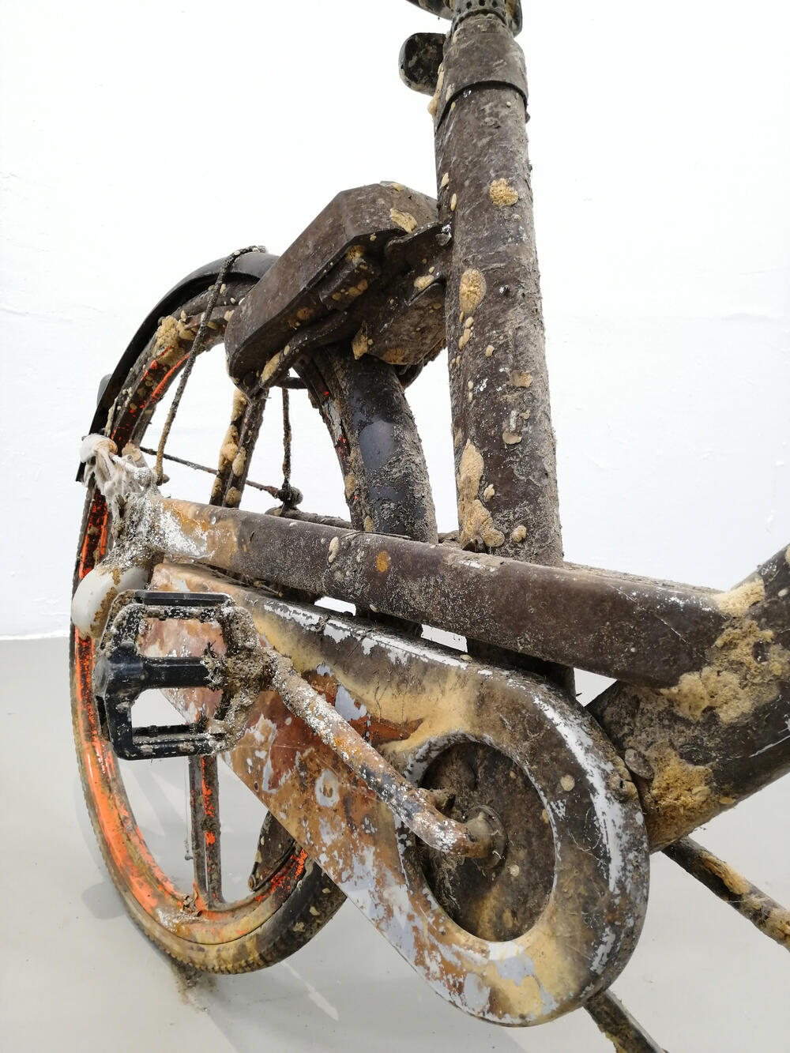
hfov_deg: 51.4
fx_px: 821
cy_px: 526
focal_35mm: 27
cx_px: 395
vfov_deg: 65.3
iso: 160
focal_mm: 3.95
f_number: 1.8
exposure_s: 1/33.3
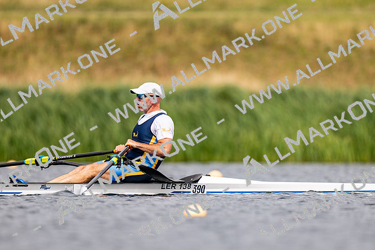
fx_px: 9369
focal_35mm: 900
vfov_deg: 1.5
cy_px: 125
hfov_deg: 2.3
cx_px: 188
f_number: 4
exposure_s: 1/2500
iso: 250
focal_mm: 600
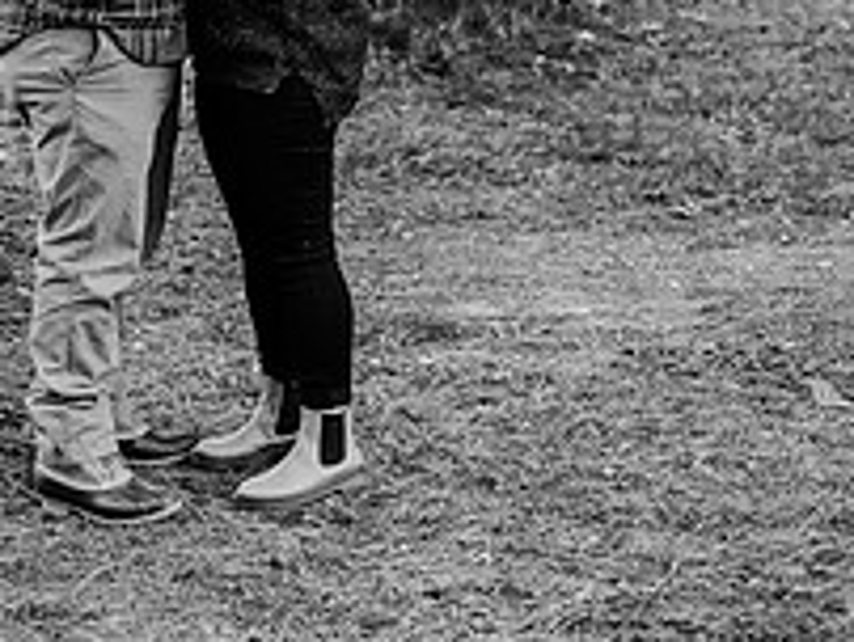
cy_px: -241
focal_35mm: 107
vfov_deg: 13.3
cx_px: 228
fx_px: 2643
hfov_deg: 18.3
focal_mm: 50
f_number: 3.2
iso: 320
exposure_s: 1/640
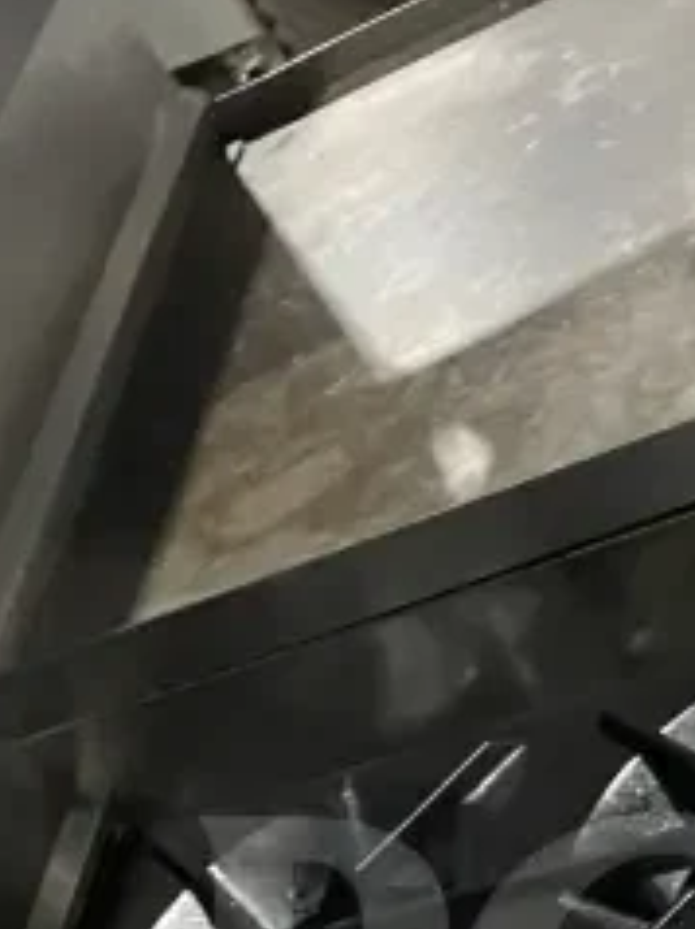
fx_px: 2387
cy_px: 1126
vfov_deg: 20.5
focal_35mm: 89
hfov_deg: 16.5
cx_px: 547
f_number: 1.8
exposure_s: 1/60
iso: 500
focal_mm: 4.25
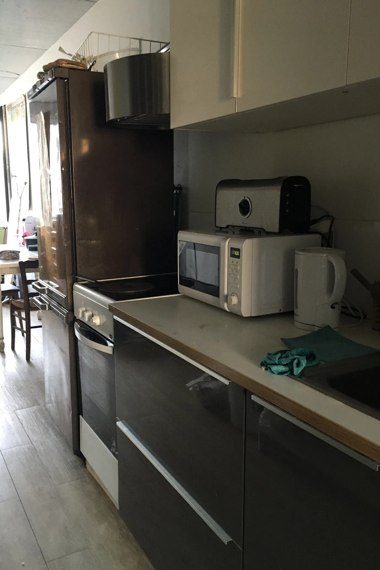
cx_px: 167
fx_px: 491
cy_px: 290
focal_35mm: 31
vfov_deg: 60.3
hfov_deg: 42.3
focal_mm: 4.15
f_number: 2.2
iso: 160
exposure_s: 1/33
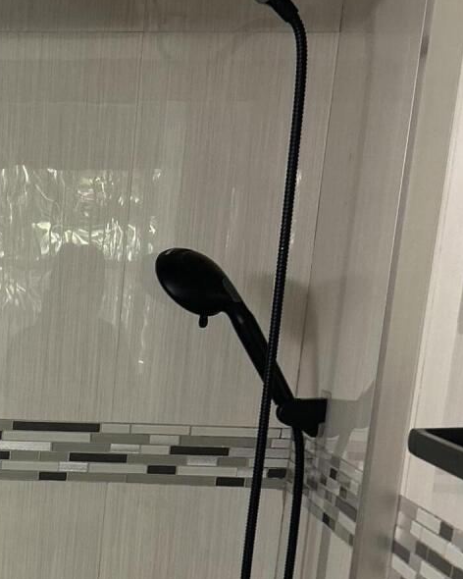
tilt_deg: -16.3
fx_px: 1473
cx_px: -157
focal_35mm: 86
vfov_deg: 20.4
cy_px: 750
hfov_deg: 16.7
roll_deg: -1.5
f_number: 1.5
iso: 80
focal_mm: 5.7
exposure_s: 1/60
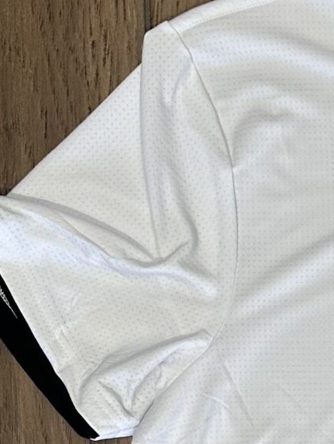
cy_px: 599
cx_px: 537
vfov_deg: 17.1
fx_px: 1376
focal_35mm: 107
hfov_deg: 12.9
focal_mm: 6.86
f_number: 1.78
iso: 64
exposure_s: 1/100
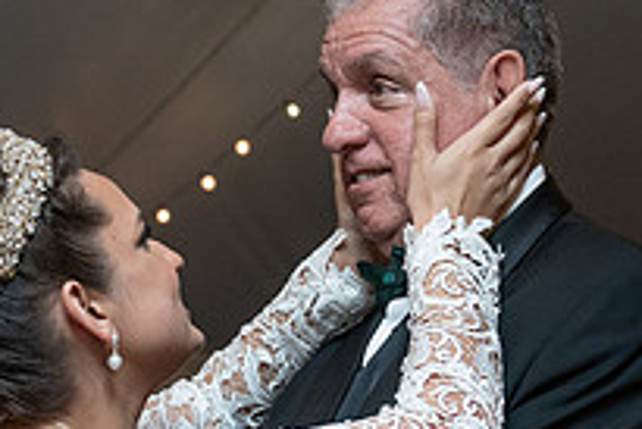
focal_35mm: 123
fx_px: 2195
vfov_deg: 11.1
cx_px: 272
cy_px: 419
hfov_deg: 16.6
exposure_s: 1/200
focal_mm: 38
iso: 2000
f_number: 4
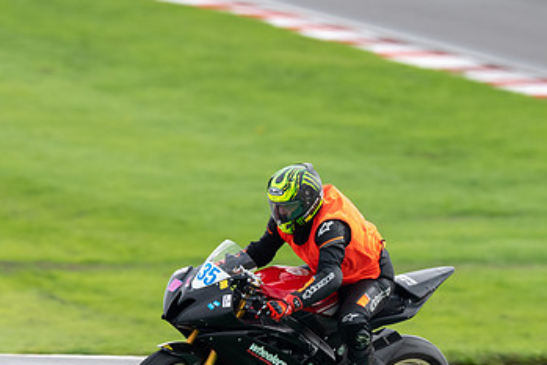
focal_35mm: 1497
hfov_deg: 1.4
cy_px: 291
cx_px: 263
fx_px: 22754
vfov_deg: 0.9
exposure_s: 1/500
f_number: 5.6
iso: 200
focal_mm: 600
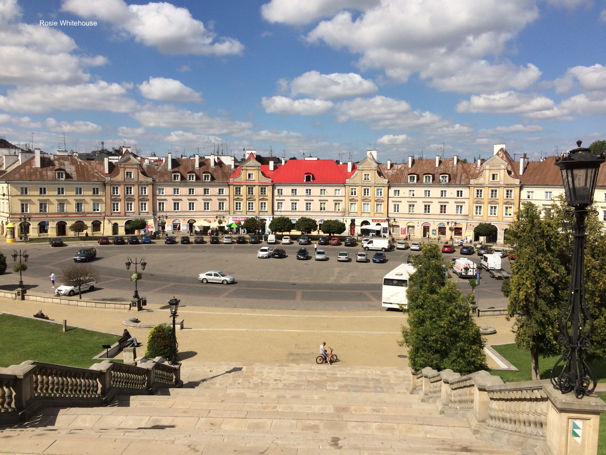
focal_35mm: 29
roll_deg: +0.6
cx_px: 303
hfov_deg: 61.7
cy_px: 228
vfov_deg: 48.2
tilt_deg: -4.6
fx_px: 508
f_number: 2.2
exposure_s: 1/3425
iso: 32
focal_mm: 4.15
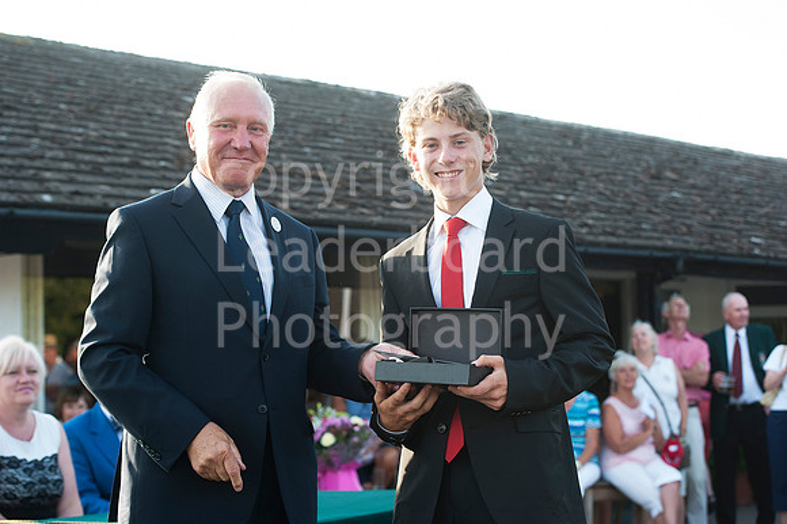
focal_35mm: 70
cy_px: 262
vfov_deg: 19.4
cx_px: 394
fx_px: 1529
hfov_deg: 28.9
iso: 400
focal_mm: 70
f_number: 5
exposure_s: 1/250
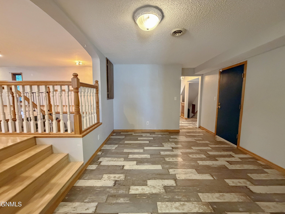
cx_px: 142
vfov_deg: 85.7
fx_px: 115
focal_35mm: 14
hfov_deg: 102.1
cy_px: 107
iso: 1000
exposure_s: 1/60
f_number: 2.2
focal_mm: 2.22
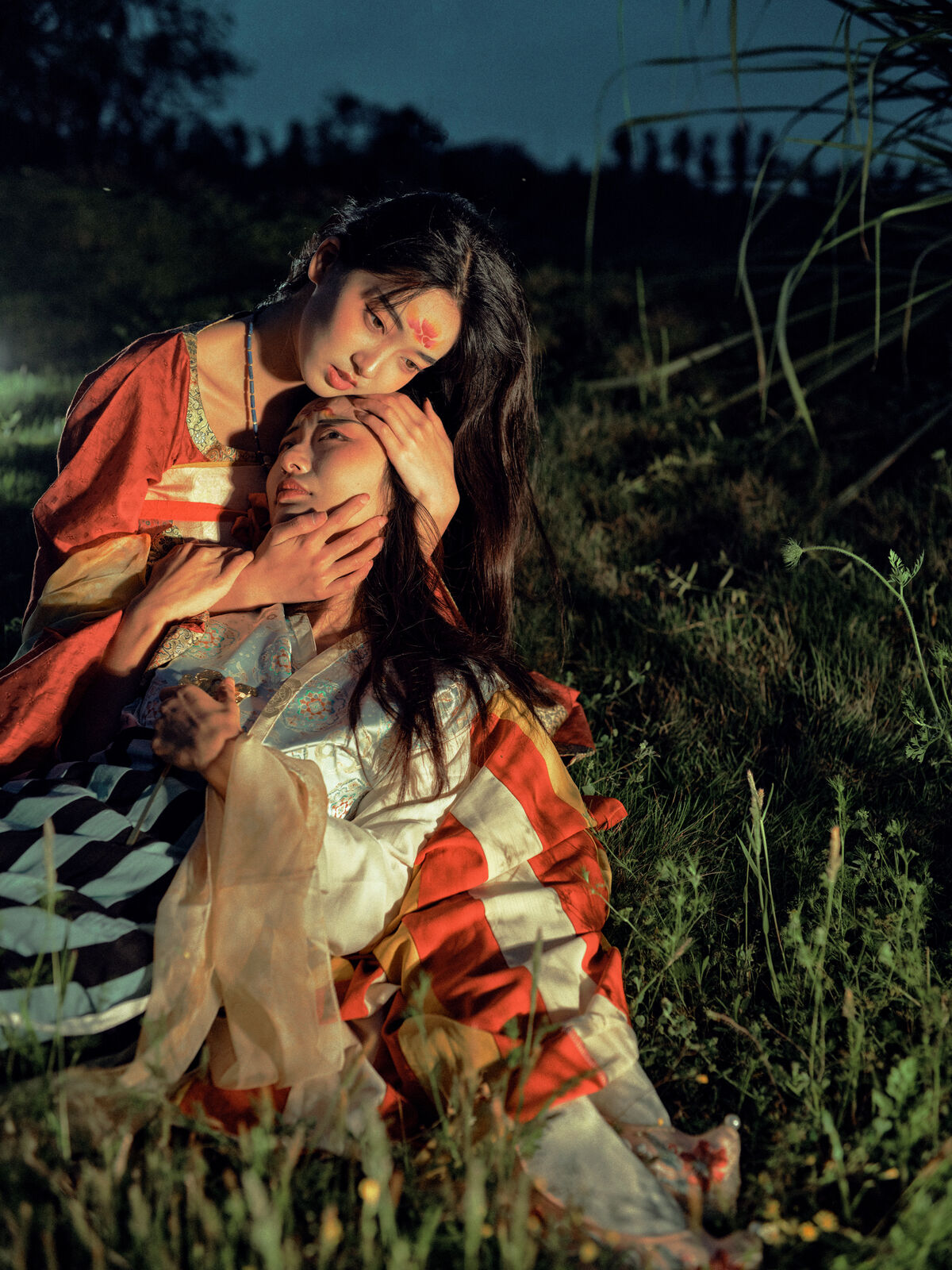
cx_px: 476
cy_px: 635
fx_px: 1467
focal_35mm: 40
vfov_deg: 46.8
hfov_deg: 36.0
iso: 500
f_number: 3.2
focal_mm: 50
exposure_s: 1/125
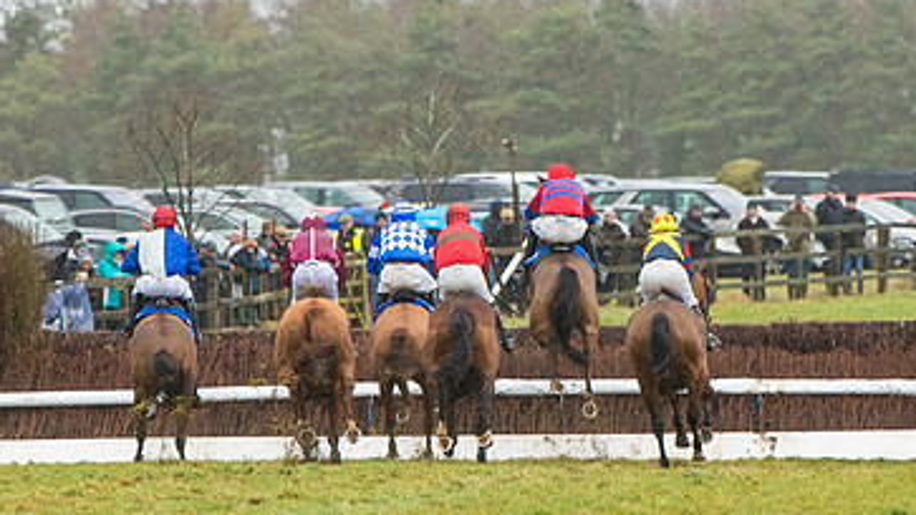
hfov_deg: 3.9
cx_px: 396
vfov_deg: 2.2
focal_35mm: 554
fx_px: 13453
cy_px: 297
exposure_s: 1/1000
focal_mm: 200
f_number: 4
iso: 1000
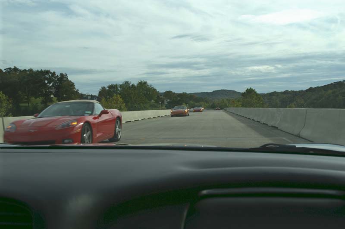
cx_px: 172
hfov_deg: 53.2
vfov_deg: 36.8
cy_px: 114
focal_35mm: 36
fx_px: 345
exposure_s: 1/350
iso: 100
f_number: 8
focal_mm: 24
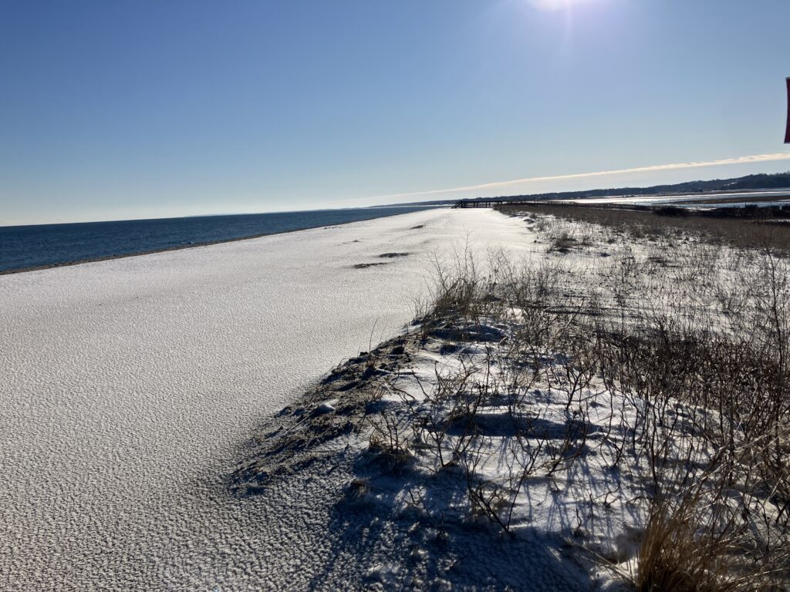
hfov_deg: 63.4
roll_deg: +2.6
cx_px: 395
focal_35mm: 28
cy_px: 296
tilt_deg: -6.3
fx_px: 639
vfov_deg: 49.7
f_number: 1.8
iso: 32
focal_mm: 3.99
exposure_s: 1/6944
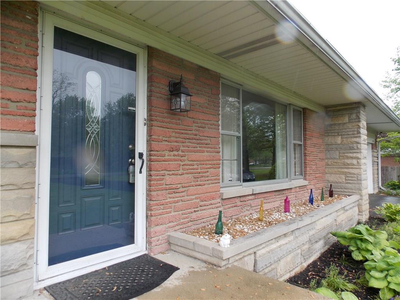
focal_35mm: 23
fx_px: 266
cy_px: 150
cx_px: 200
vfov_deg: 58.9
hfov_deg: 73.9
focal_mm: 4
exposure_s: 1/100
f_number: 3.1
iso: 80
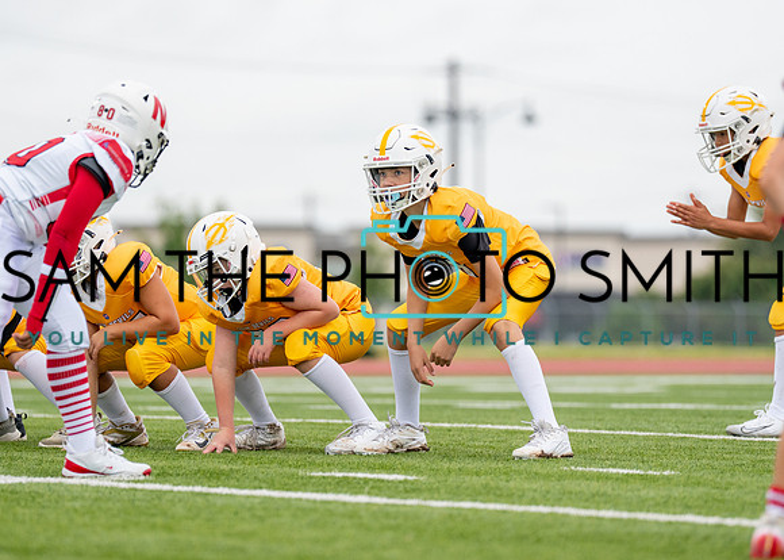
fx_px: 7179
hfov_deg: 6.3
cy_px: 291
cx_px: 361
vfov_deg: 4.5
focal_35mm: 322
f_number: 2.8
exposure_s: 1/2000
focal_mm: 200
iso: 500
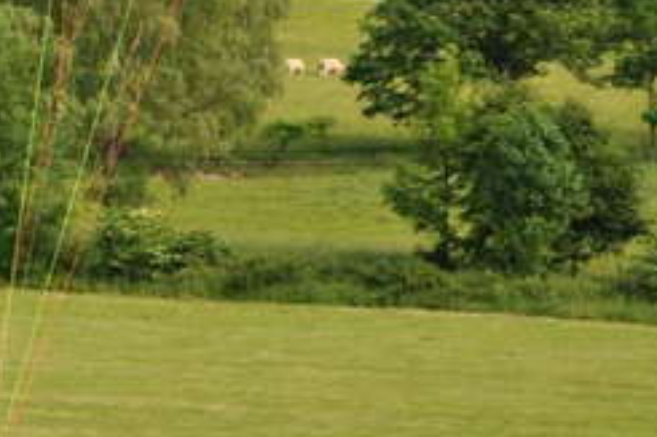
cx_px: -322
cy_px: 185
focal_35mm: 184
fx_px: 3356
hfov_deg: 10.8
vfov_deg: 7.5
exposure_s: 1/250
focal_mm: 38
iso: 200
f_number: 8
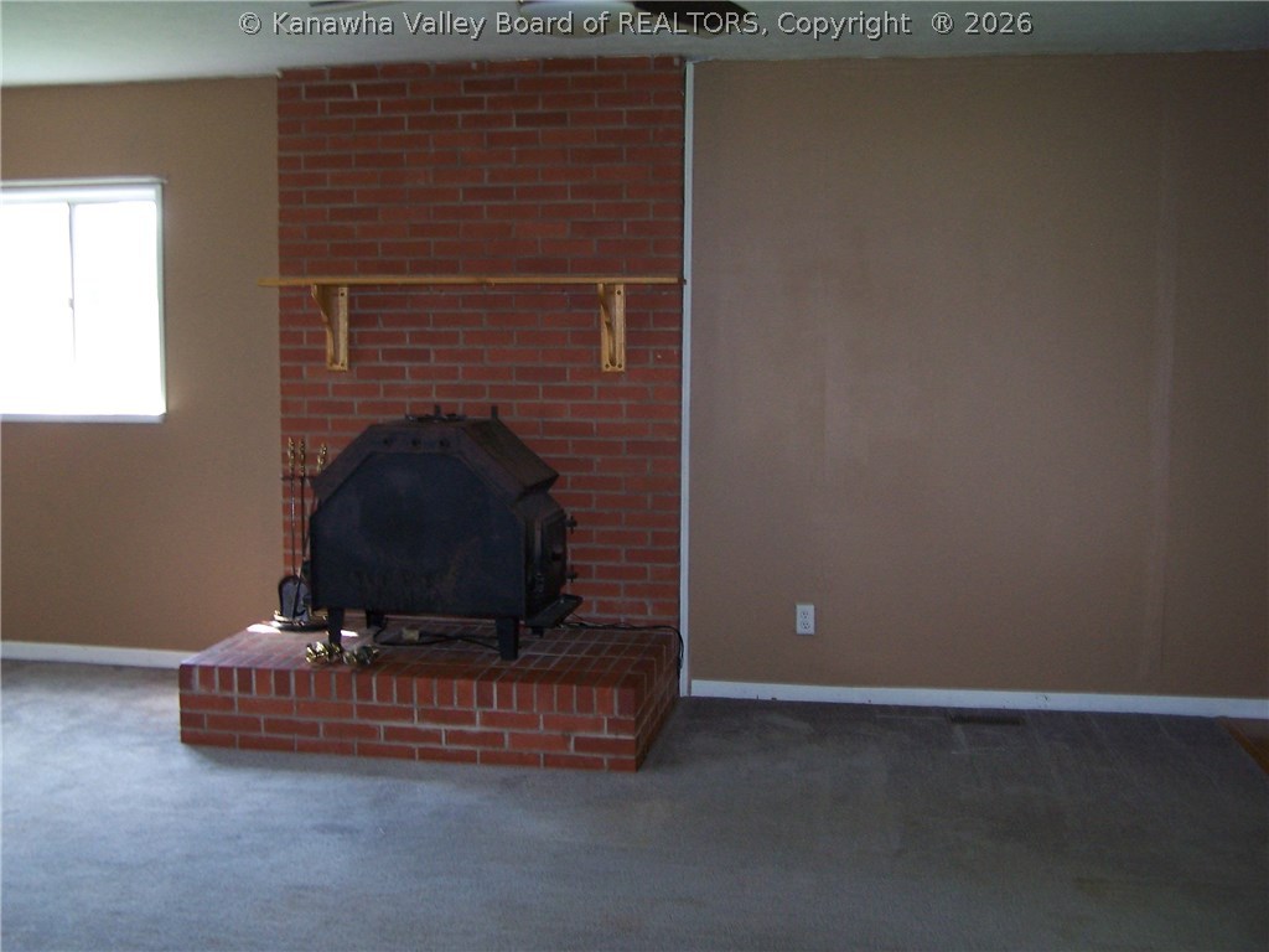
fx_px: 1393
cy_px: 476
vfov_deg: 37.7
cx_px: 634
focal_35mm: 38
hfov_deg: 49.0
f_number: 2.8
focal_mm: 6.3
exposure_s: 1/60
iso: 140
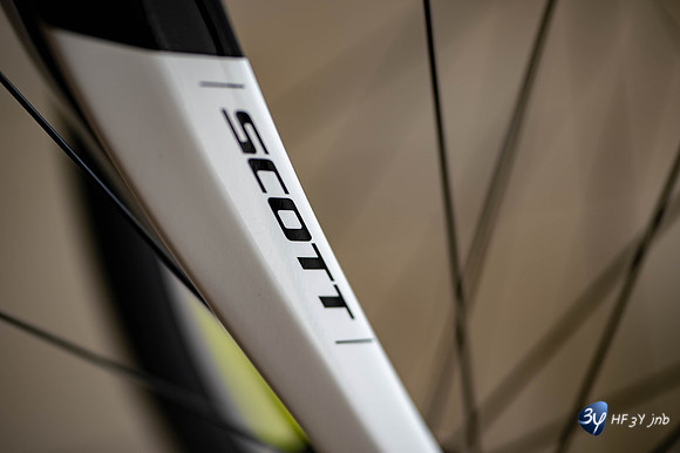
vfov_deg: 7.6
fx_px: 3398
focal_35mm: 180
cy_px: 226
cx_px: 340
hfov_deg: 11.4
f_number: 3.3
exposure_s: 1/30
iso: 100
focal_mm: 180
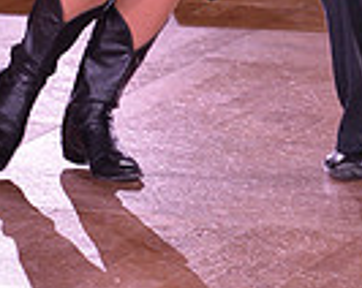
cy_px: -310
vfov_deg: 2.8
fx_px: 5905
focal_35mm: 552
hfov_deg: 3.5
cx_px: 230
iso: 2000
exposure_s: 1/250
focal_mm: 135
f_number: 6.3
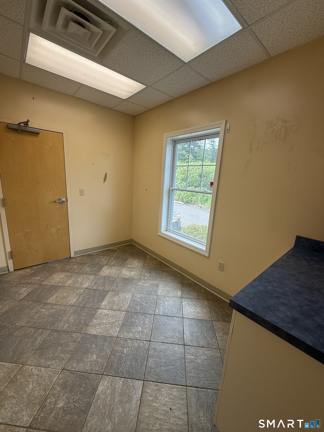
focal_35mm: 14
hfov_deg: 85.7
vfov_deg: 102.1
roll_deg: -3.8
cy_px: 216
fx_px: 175
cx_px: 162
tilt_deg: -12.0
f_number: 2.2
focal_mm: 2.22
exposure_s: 1/120
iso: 50
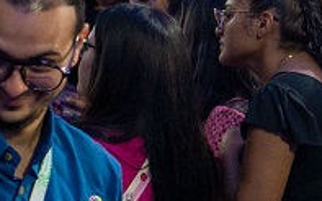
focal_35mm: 217
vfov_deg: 6.0
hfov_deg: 9.1
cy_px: -50
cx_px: 633
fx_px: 1904
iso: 800
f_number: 2.8
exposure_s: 1/200
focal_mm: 35
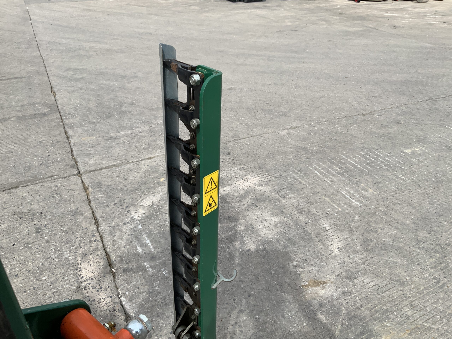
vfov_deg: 48.2
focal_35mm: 29
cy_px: 170
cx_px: 226
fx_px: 379
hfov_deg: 61.7
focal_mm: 3
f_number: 1.8
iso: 16
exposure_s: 1/1534
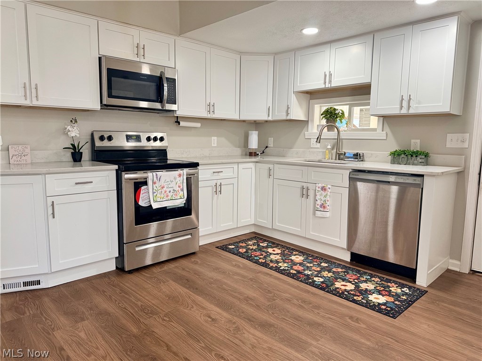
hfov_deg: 71.6
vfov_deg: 56.8
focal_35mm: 24
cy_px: 180
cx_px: 241
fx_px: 334
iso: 160
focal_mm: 6.76
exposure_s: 1/120
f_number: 1.78
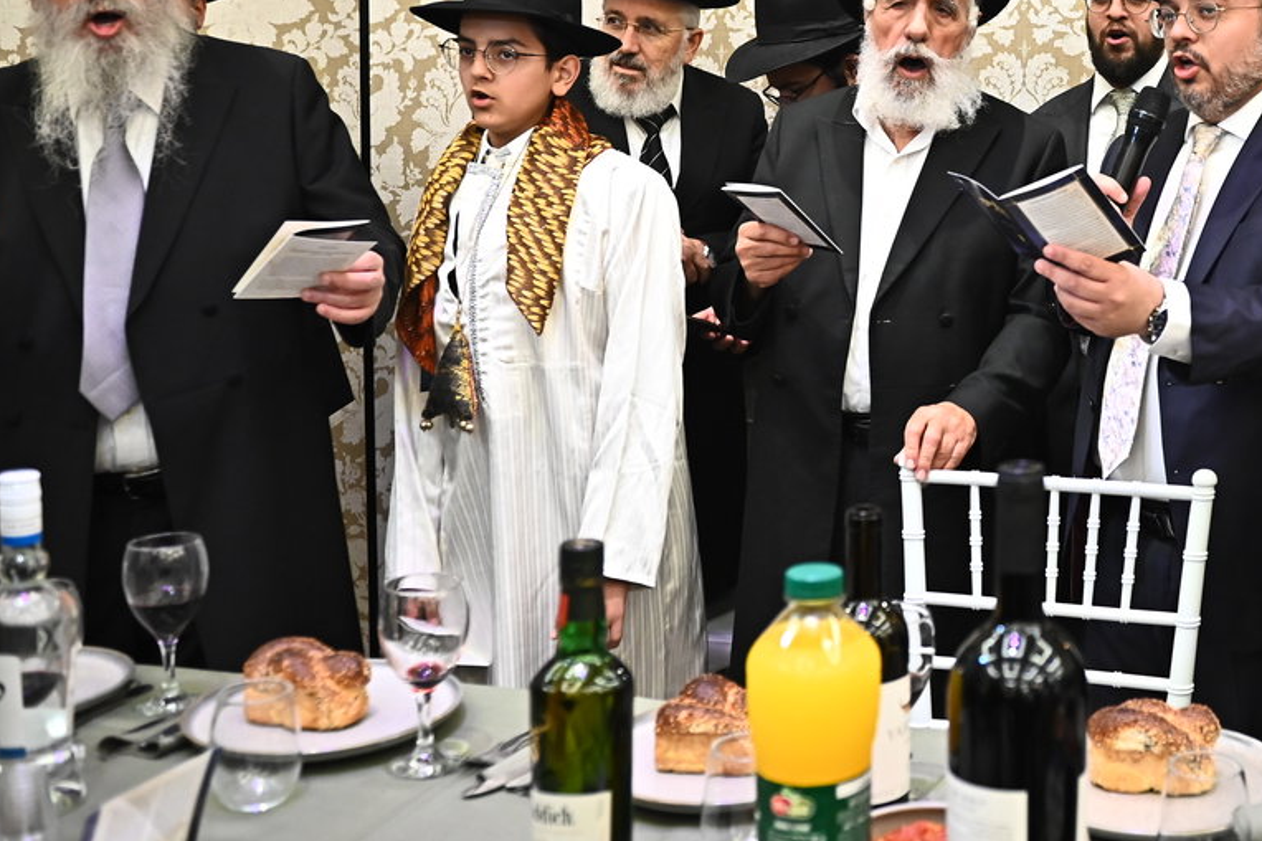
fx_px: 1542
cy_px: 212
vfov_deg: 30.0
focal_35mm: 44
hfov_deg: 41.6
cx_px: 1089
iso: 2500
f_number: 3.2
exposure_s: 1/200
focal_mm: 24
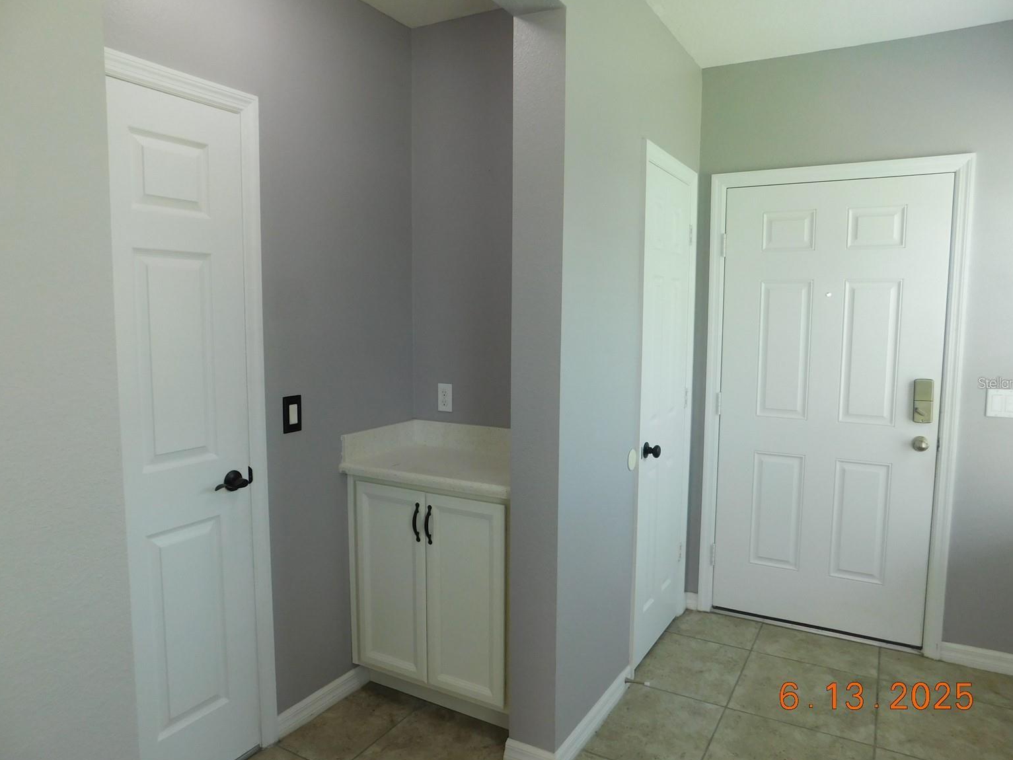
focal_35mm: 24
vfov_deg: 56.8
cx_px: 512
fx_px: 702
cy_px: 383
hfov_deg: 71.6
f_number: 3
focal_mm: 4
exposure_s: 1/30
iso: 125
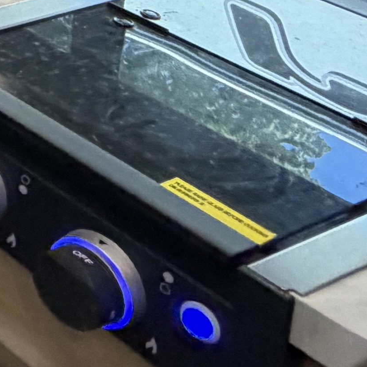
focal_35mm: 86
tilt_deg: -7.4
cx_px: -641
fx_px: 1032
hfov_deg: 12.5
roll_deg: +3.8
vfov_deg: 15.8
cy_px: -370
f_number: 2.2
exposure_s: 1/121
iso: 320
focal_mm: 2.22
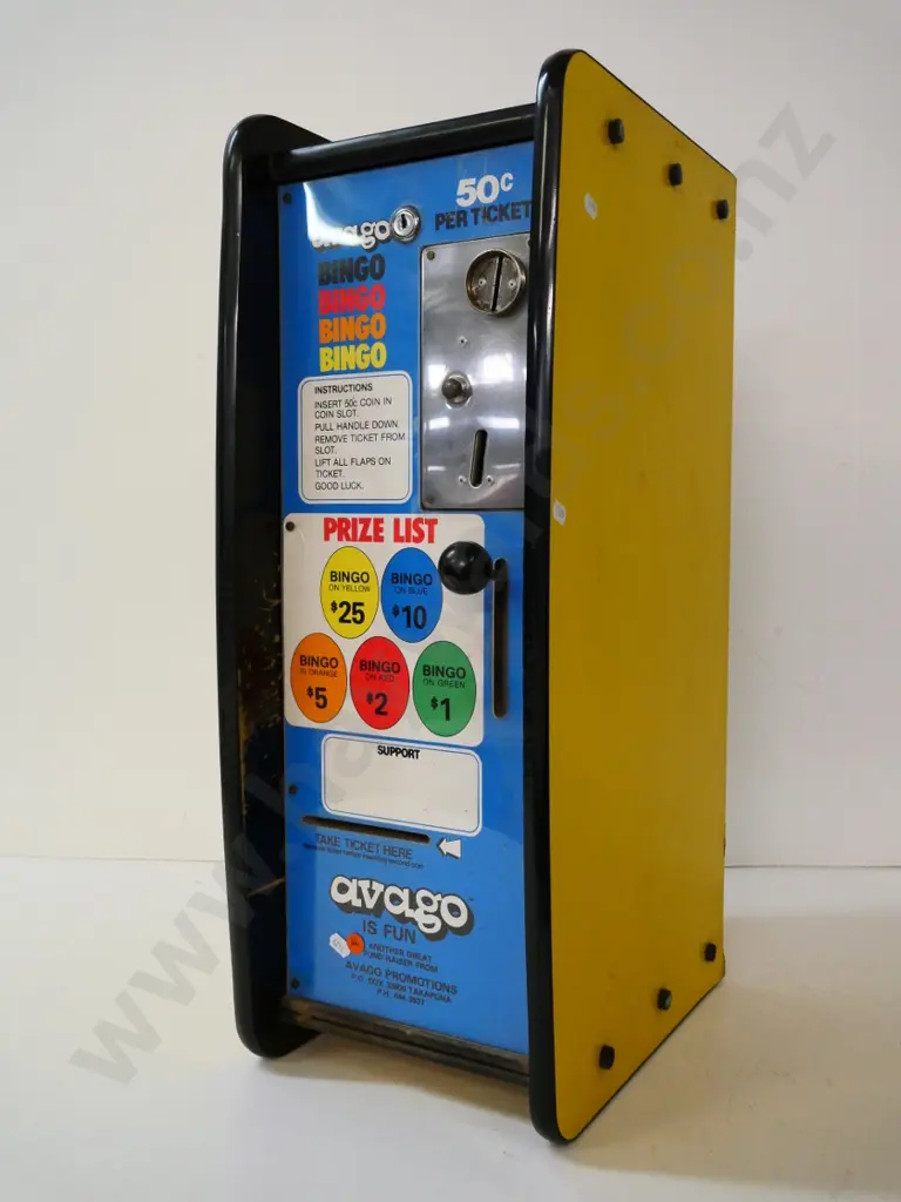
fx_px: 1180
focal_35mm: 34
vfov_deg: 54.0
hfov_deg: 41.8
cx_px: 450
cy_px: 601
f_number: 5.6
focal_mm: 17
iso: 3200
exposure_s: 1/200
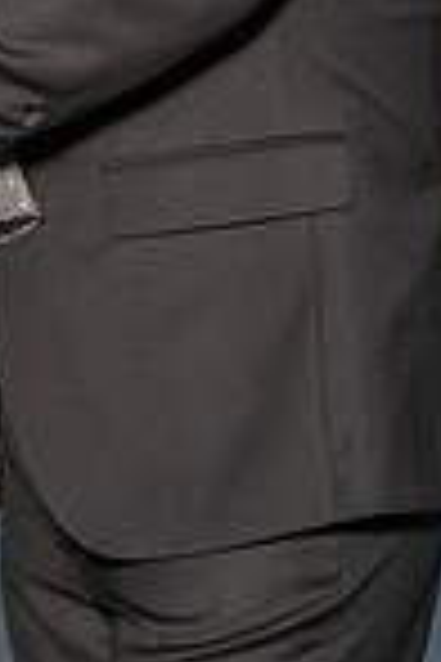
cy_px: -362
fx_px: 4483
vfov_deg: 8.2
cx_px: 49
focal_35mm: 244
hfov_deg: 5.6
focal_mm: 41
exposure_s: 1/200
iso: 400
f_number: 4.5
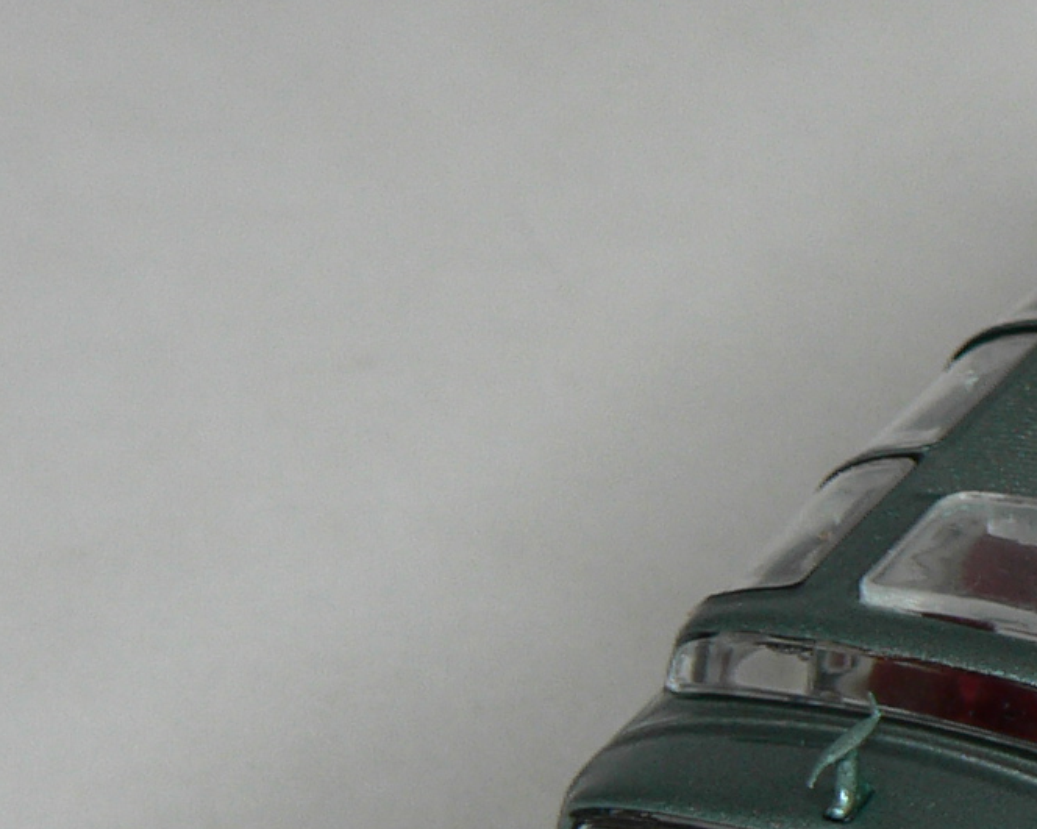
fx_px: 7395
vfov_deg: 6.4
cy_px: 748
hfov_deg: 8.0
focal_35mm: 241
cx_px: 1043
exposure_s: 1/60
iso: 80
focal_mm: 10.7
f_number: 3.2
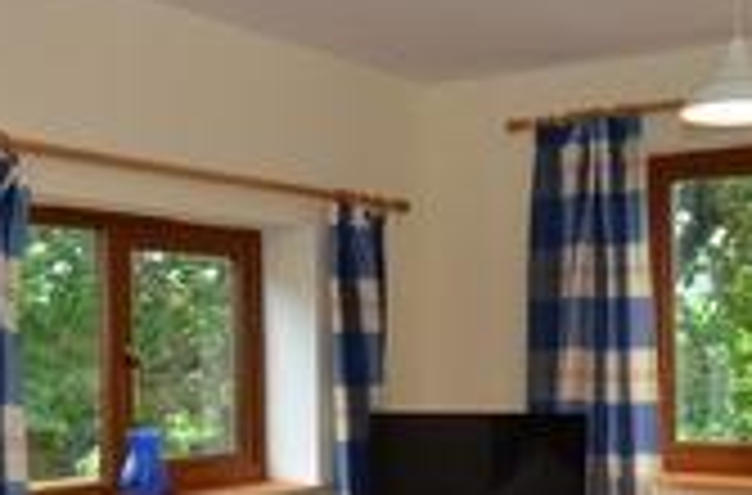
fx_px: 1124
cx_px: 594
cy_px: 358
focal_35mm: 54
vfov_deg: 24.6
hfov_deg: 35.9
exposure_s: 1/60
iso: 640
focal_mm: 12
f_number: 6.3
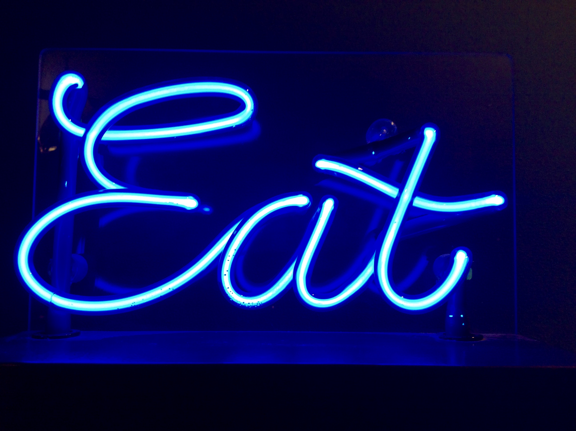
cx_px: 288
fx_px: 532
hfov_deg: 56.9
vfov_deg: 44.1
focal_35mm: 32
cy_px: 216
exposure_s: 1/24
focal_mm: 3.3
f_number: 2.4
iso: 50
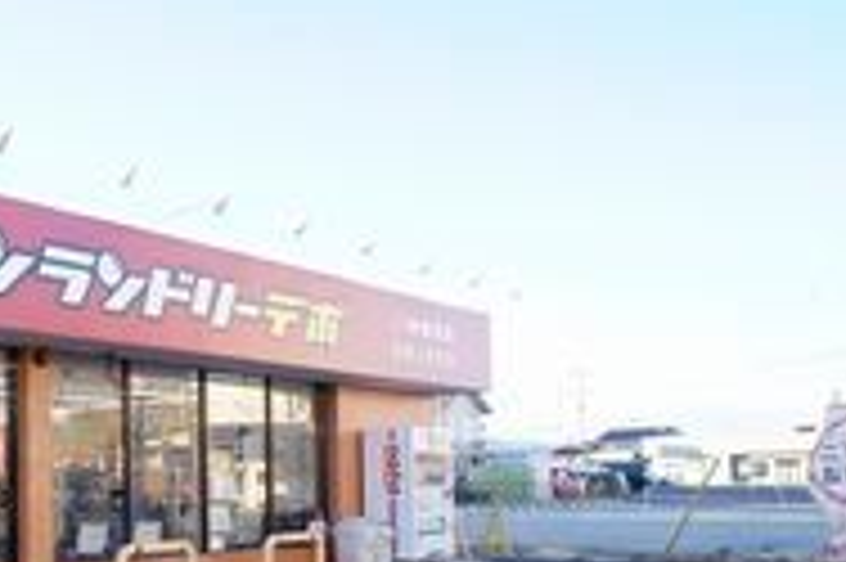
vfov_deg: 26.1
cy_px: 429
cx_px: -18
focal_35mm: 51
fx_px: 1197
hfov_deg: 35.0
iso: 200
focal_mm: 16
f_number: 6.3
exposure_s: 1/80
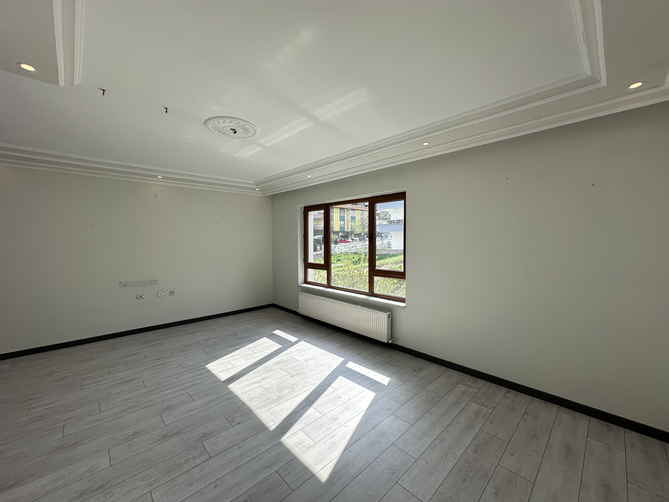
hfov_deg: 102.1
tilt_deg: -2.5
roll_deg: -0.2
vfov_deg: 85.7
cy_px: 251
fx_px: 271
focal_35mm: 14
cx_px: 334
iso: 40
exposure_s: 1/584
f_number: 2.2
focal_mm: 2.22
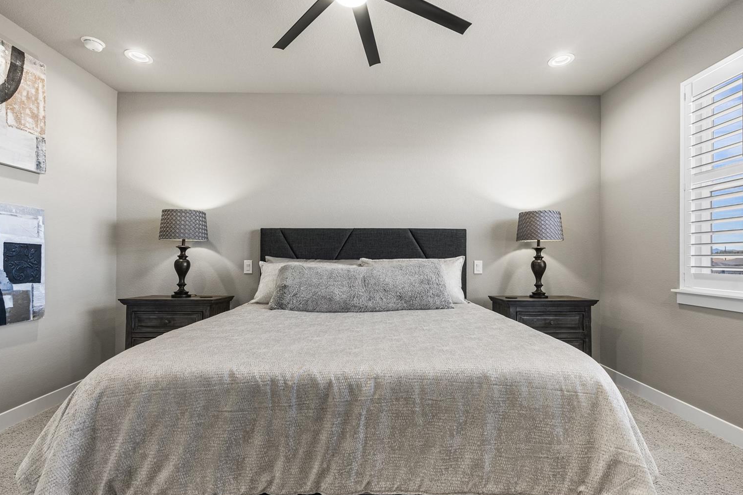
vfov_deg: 70.4
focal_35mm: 17
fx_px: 351
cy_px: 258
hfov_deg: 93.3
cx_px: 376
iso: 200
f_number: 8
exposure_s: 1/5
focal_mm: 16
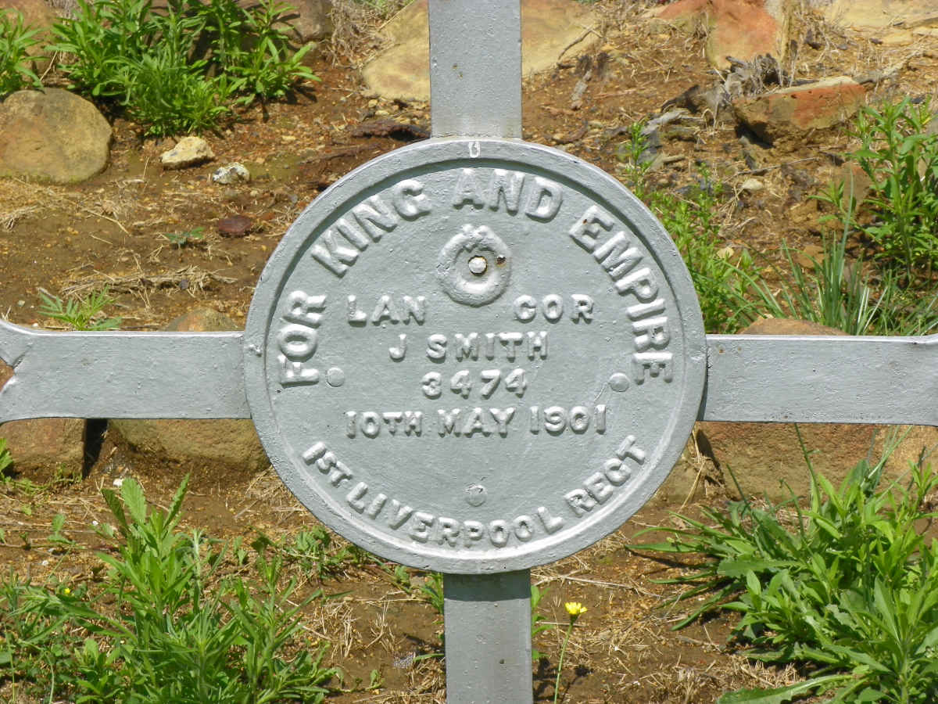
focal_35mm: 123
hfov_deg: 16.0
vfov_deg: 12.0
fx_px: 3333
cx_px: 469
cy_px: 352
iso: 64
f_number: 5.6
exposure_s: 1/250
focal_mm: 21.9
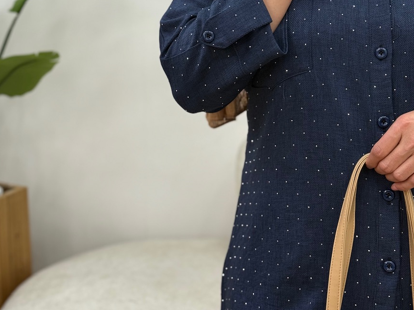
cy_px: 97
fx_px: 849
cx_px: 193
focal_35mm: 71
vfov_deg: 20.6
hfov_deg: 27.4
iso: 64
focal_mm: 6.76
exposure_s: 1/541
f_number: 1.78
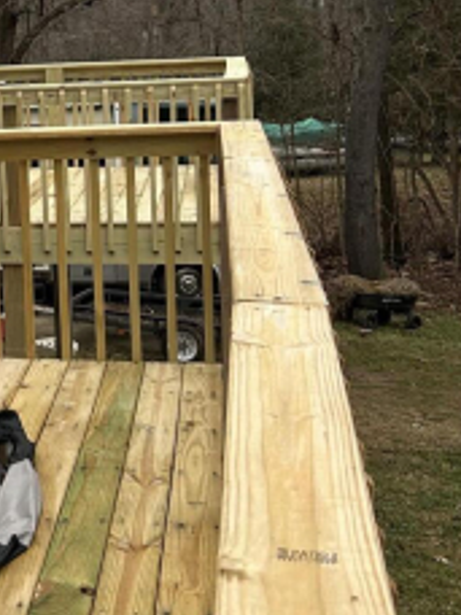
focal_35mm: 76
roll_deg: +4.2
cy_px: 163
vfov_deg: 25.4
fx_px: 1350
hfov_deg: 17.9
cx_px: -167
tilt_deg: -4.6
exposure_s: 1/116
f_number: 1.5
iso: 125
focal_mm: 5.7
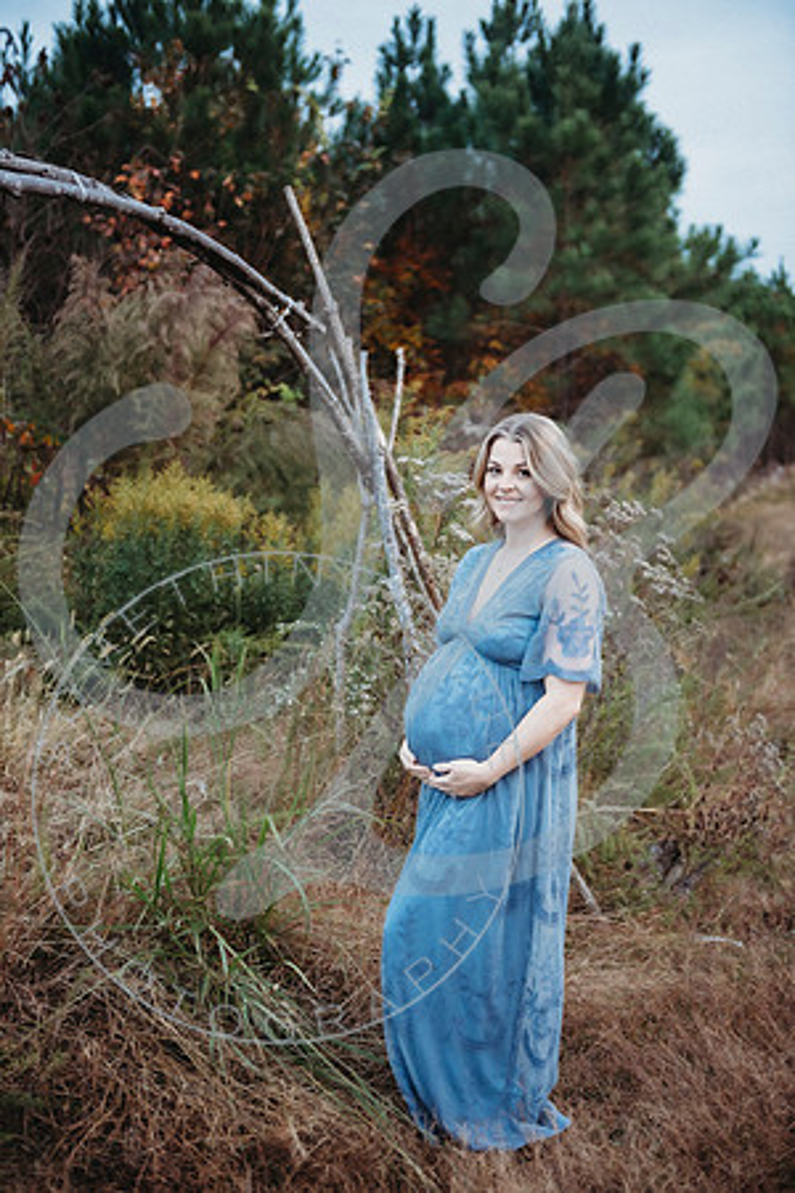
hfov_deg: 29.9
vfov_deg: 43.6
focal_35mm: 45
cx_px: 398
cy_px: 596
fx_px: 1491
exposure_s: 1/250
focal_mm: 45
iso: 400
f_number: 2.8
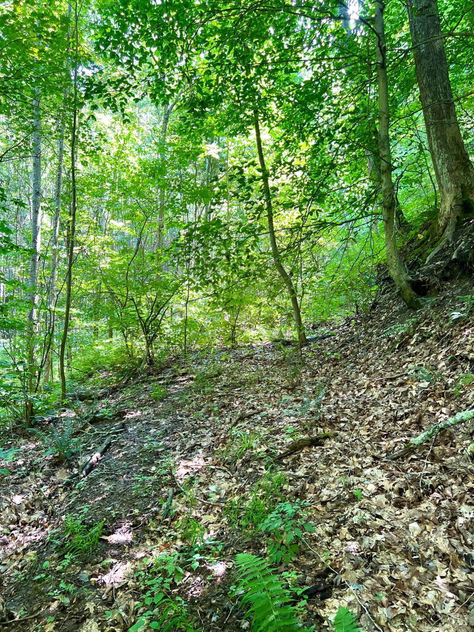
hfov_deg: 53.1
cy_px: 316
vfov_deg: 67.3
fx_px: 475
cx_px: 237
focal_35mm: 26
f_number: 1.5
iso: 100
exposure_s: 1/121
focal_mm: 5.7
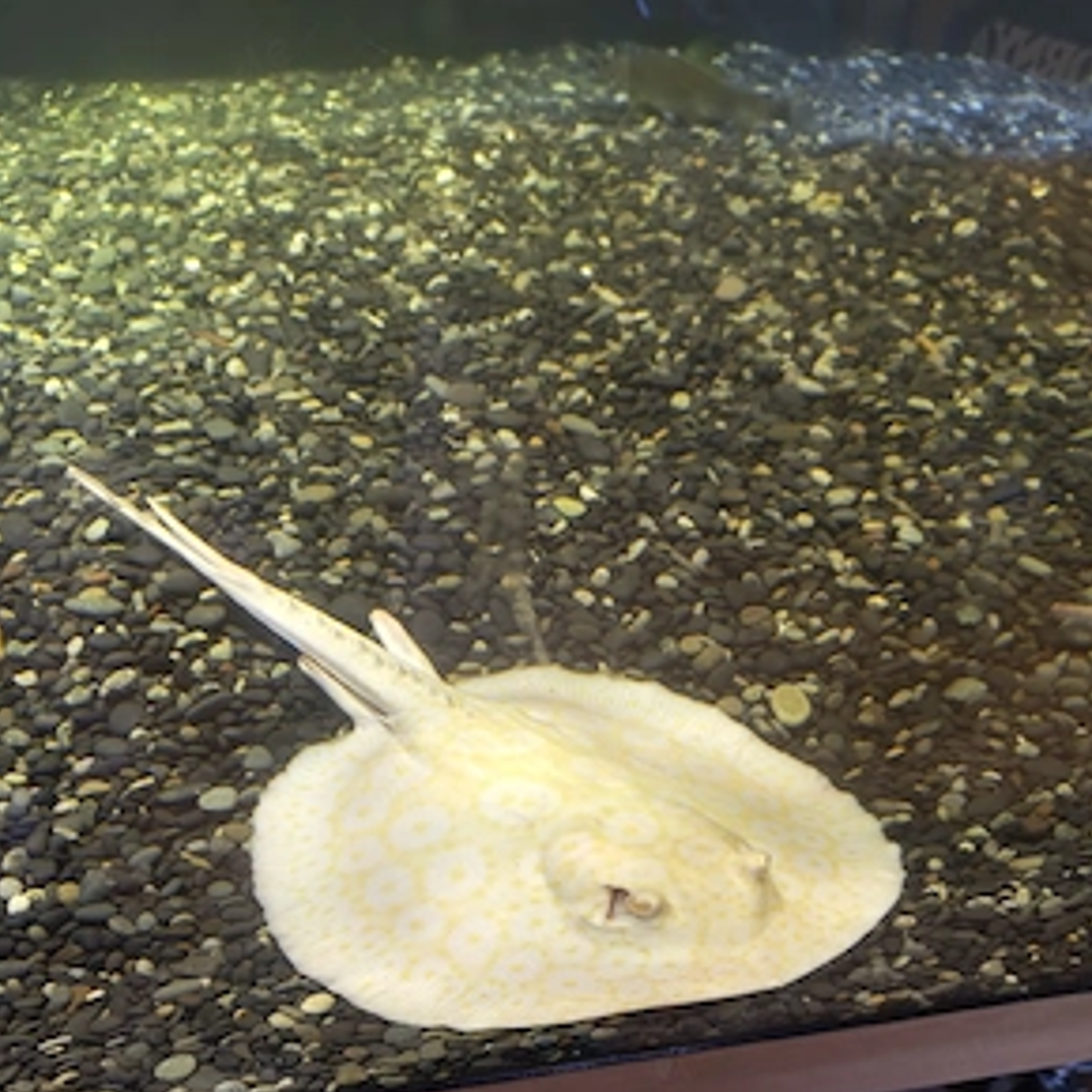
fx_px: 999
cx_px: 554
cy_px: 746
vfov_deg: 55.8
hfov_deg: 57.3
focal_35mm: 28
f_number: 1.88
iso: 359
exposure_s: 1/33.3
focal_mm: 5.59
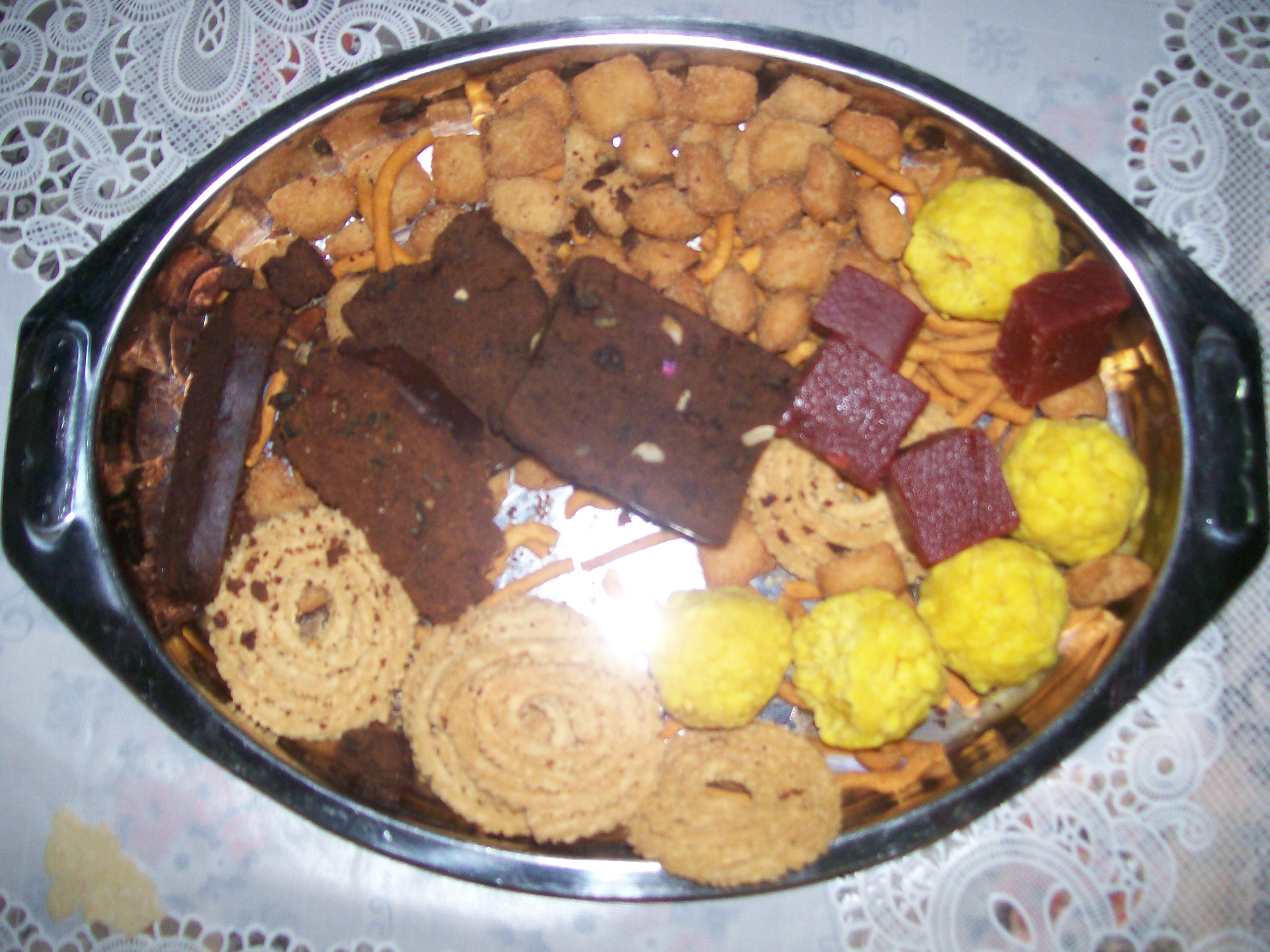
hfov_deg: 51.4
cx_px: 635
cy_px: 476
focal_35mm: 36
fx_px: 1321
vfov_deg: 39.7
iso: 140
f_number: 2.7
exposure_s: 1/64
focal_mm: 6
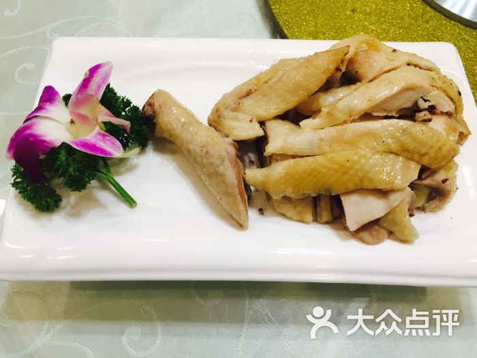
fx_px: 400
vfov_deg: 48.2
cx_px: 238
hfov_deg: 61.7
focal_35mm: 29
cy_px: 179
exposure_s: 1/33
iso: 50
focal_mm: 4.15
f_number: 2.2
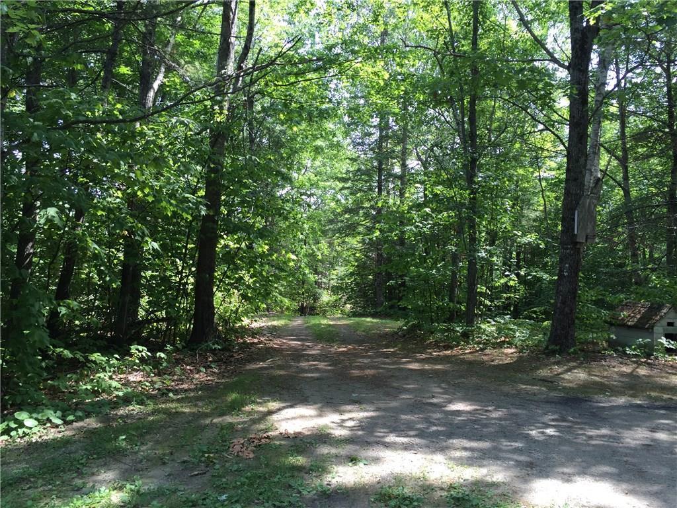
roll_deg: -2.2
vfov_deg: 48.2
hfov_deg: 61.7
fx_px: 567
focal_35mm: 29
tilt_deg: +3.9
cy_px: 254
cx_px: 338
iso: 32
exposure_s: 1/161
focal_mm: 4.15
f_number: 2.2
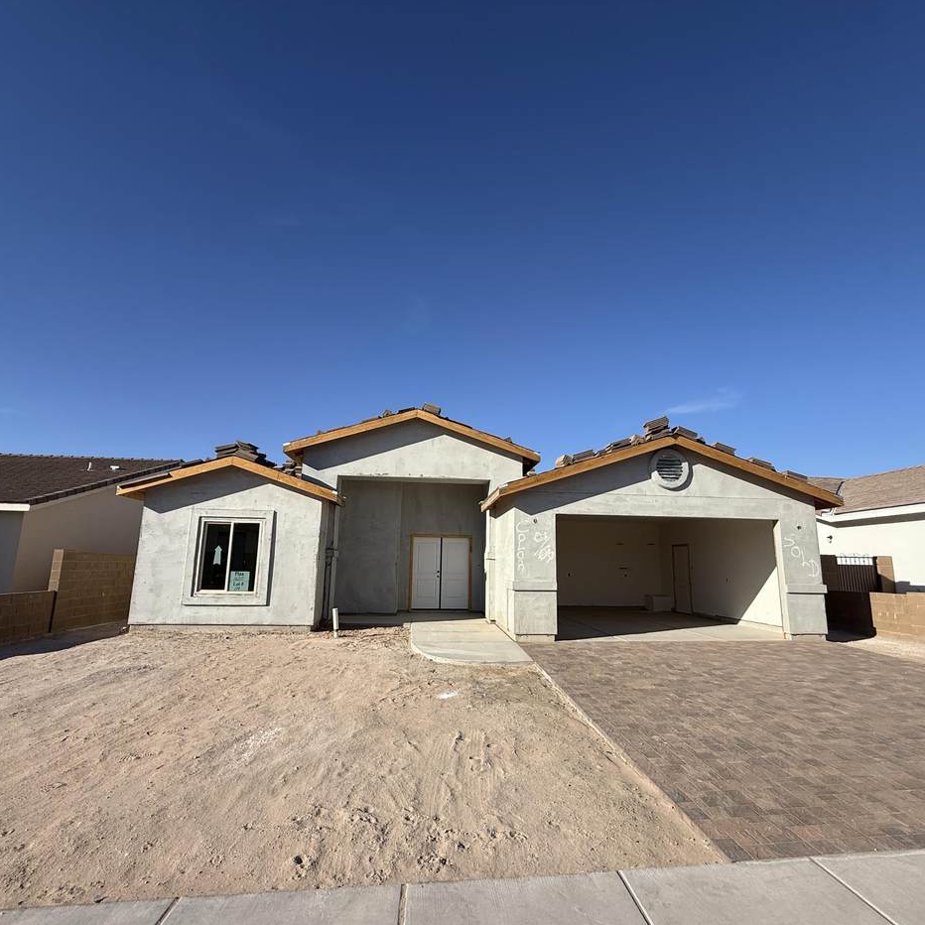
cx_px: 480
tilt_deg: +10.5
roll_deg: -0.4
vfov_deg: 84.0
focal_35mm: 17
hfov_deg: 83.9
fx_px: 514
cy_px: 473
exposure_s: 1/2611
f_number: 2.2
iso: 50
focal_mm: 2.22
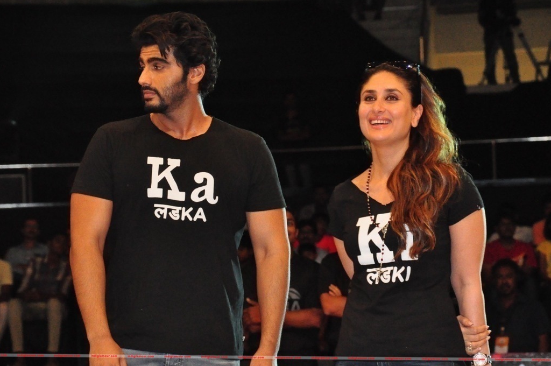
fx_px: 2822
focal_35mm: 185
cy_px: 176
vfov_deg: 7.4
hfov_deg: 11.2
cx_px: 251
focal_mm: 105
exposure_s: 1/125
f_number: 5.6
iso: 3200
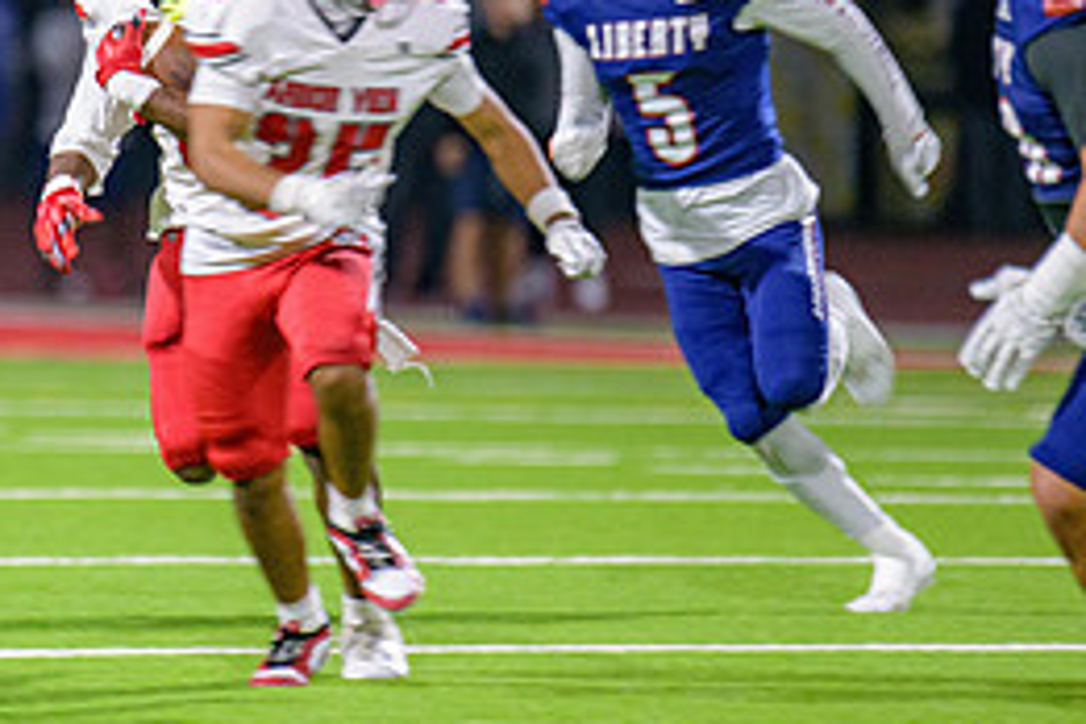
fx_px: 20089
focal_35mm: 666
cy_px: 227
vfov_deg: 2.1
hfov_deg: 3.1
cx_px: 129
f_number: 2.8
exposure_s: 1/250
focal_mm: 300
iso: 2000
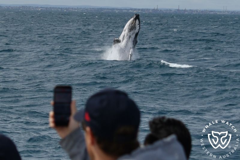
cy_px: 80
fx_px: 400
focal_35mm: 60
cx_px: 120
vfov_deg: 22.6
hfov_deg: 33.4
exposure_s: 1/8000
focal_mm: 60
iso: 500
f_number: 5
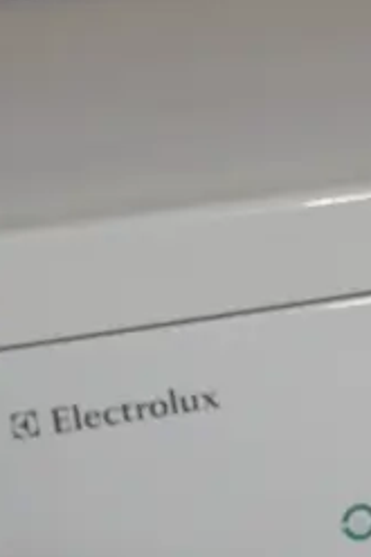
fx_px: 2260
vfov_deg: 13.2
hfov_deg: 9.2
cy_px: 855
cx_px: 517
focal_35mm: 146
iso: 200
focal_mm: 17
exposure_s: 1/80
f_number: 4
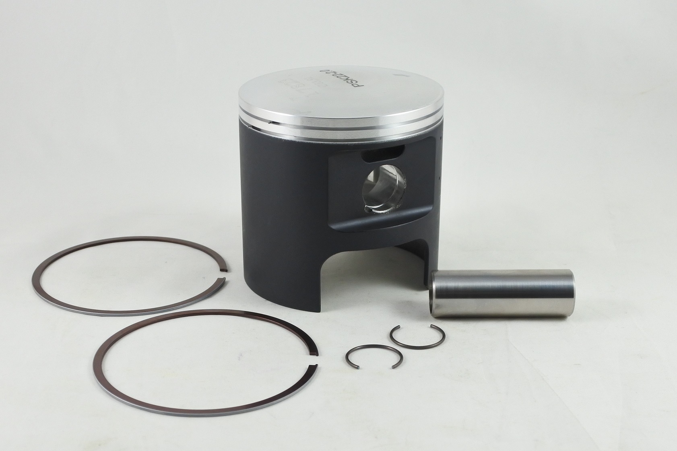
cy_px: 226
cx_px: 338
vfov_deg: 35.0
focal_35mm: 38
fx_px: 714
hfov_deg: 50.7
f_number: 4
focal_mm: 14.3
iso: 450
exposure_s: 1/125
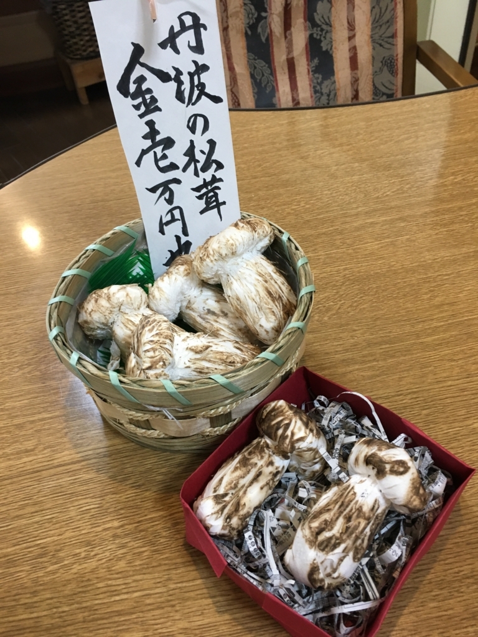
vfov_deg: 61.7
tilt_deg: -45.3
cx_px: 239
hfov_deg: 48.2
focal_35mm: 29
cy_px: 318
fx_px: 534
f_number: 2.2
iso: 100
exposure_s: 1/30
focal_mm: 4.15
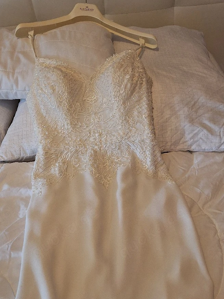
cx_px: 89
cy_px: 156
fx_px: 302
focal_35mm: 35
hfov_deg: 40.5
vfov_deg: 52.6
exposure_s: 1/50
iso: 250
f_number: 1.8
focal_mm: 5.54
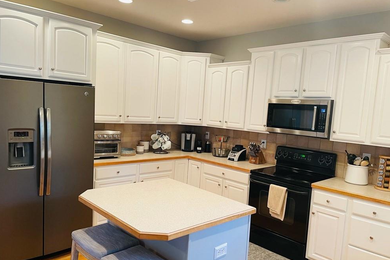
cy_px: 141
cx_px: 194
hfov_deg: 65.5
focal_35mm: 28
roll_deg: -3.4
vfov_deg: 46.3
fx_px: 303
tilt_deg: -6.3
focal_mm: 4.2
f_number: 1.6
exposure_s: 1/60
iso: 125
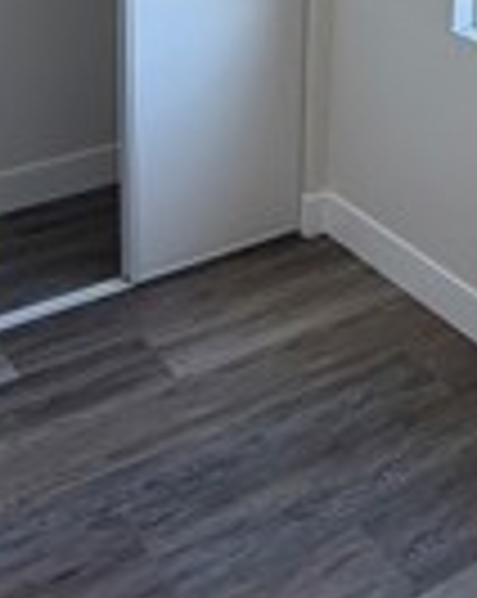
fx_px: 1167
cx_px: 374
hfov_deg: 22.8
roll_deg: -2.0
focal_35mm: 66
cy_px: -85
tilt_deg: -12.5
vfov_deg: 26.2
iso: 80
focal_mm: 2.22
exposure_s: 1/120
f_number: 2.2
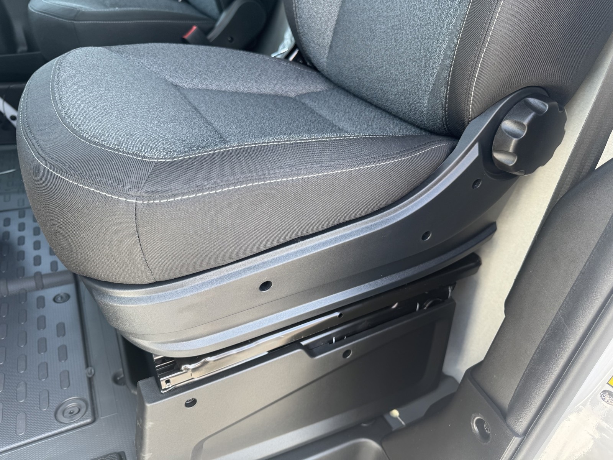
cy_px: 230
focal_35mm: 24
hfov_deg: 71.6
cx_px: 306
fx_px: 425
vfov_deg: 56.8
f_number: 1.78
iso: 100
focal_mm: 6.76
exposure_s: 1/121
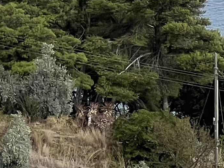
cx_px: -303
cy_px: -170
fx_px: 2886
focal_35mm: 446
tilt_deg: -0.6
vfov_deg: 3.3
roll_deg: +1.3
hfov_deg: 4.4
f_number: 2.8
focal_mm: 9
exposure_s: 1/809
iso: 32
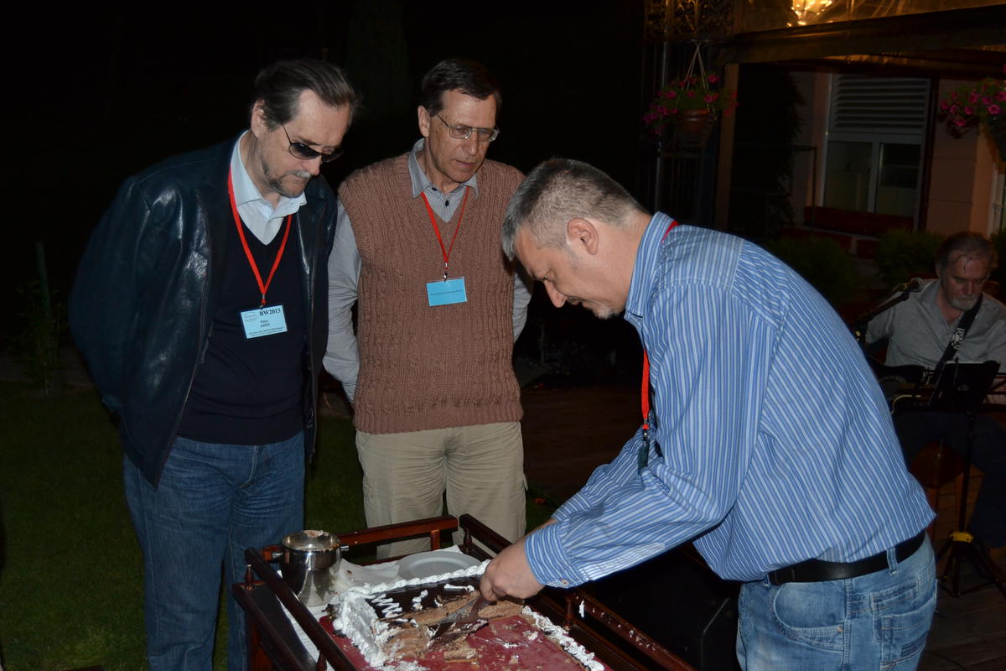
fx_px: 1090
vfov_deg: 34.2
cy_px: 336
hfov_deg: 49.6
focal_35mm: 39
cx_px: 503
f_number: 4
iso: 800
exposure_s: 1/60
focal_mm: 26
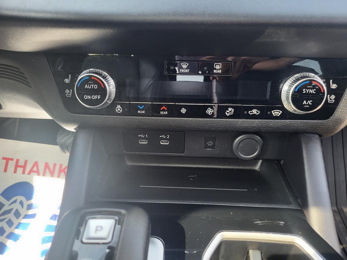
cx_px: 174
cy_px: 130
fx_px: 261
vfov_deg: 53.1
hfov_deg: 67.3
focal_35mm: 26
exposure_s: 1/100
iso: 125
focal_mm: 5.4
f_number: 1.8
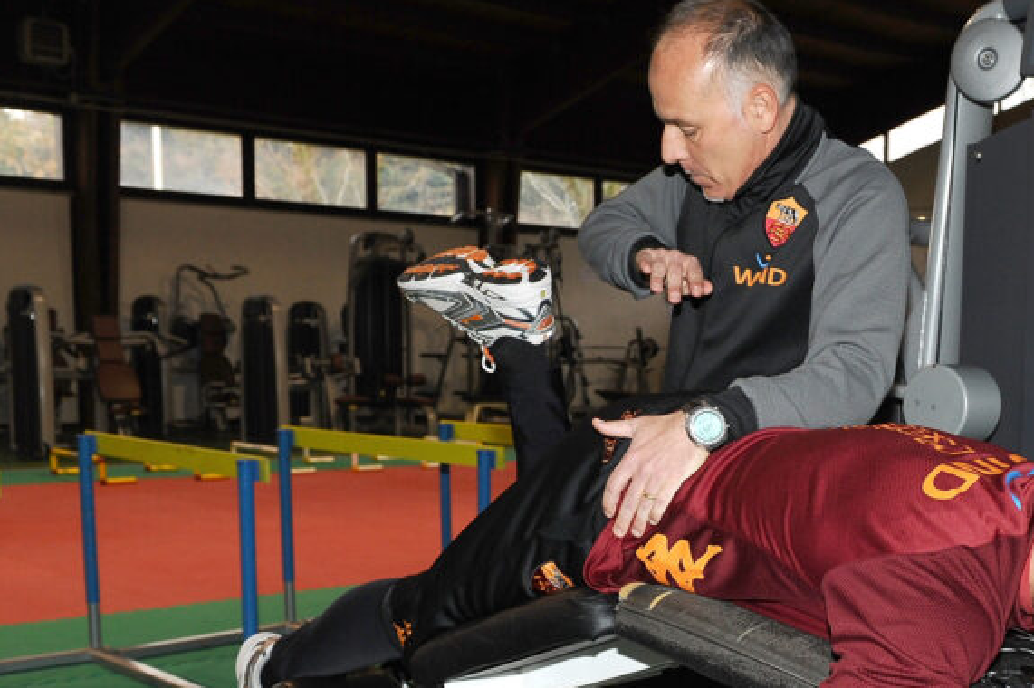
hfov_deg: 36.9
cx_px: 824
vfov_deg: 25.6
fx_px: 1493
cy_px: 540
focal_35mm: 52
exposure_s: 1/160
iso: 1600
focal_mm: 29
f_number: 4.5
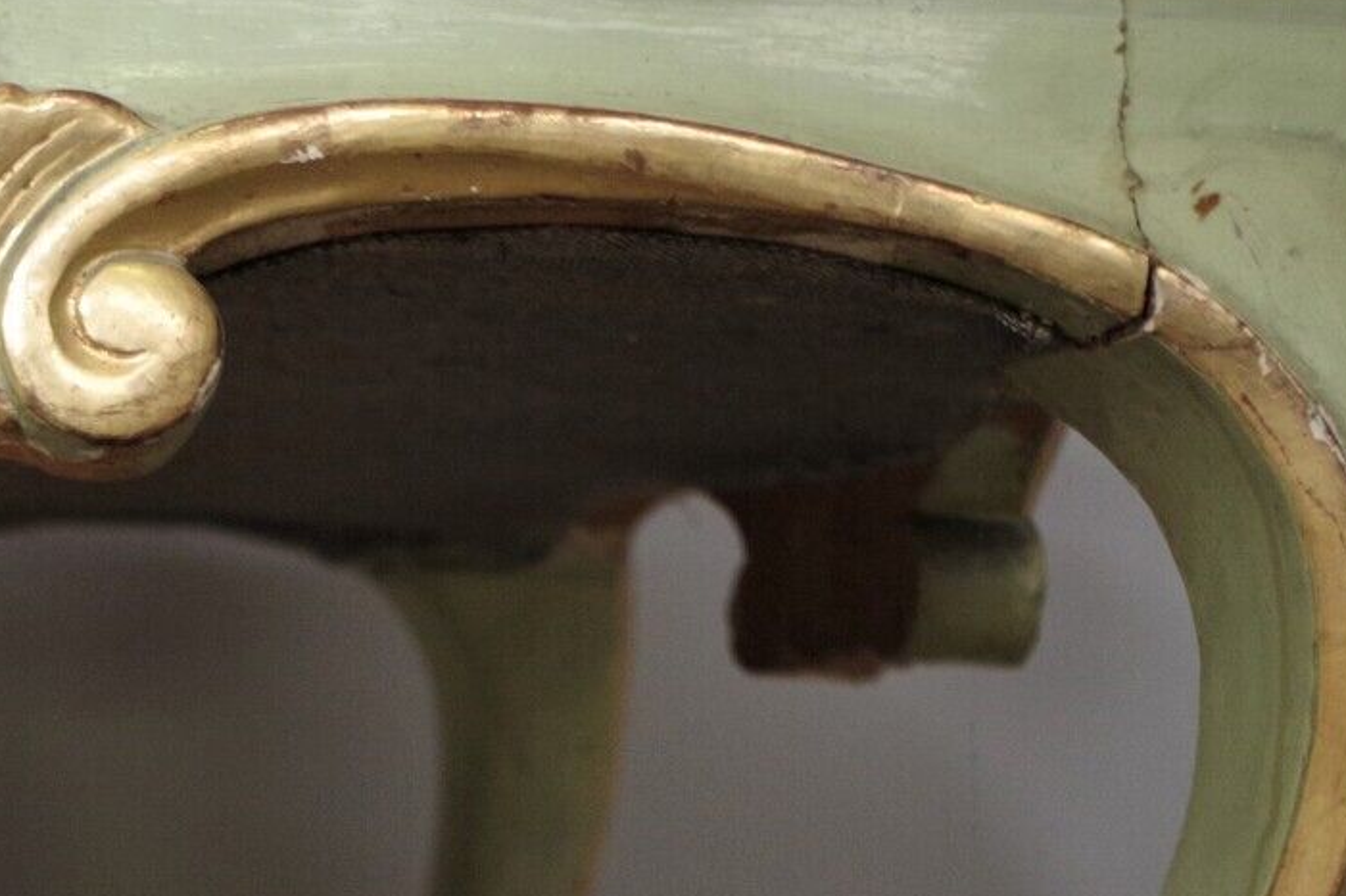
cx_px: -148
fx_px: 3626
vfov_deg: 13.8
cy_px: 1022
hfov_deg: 20.1
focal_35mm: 97
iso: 800
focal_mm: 23.13
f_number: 4
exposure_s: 1/60
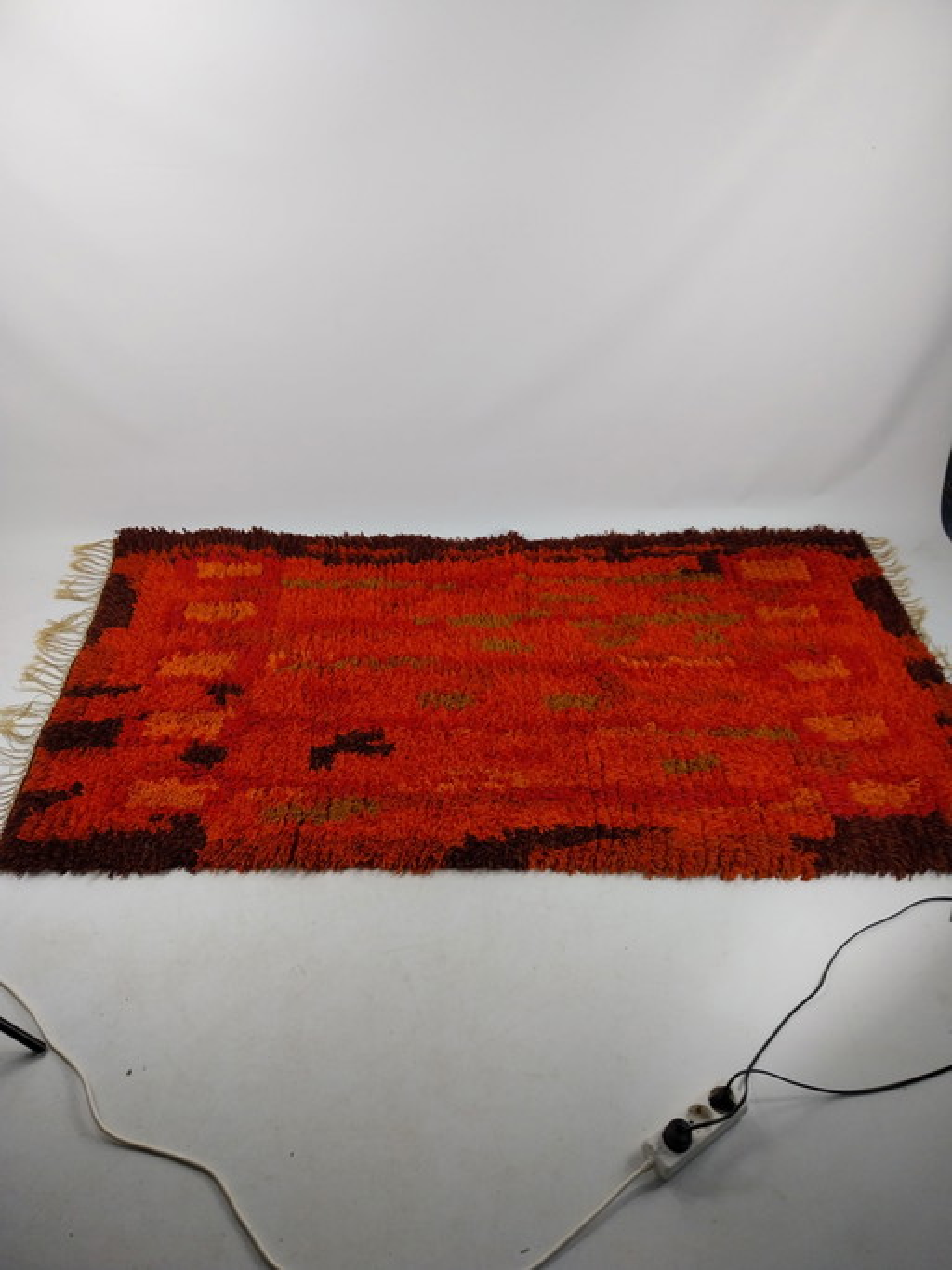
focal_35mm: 26
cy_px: 635
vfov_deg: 67.3
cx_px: 476
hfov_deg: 53.0
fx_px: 954
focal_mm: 4
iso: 40
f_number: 1.8
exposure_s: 1/50
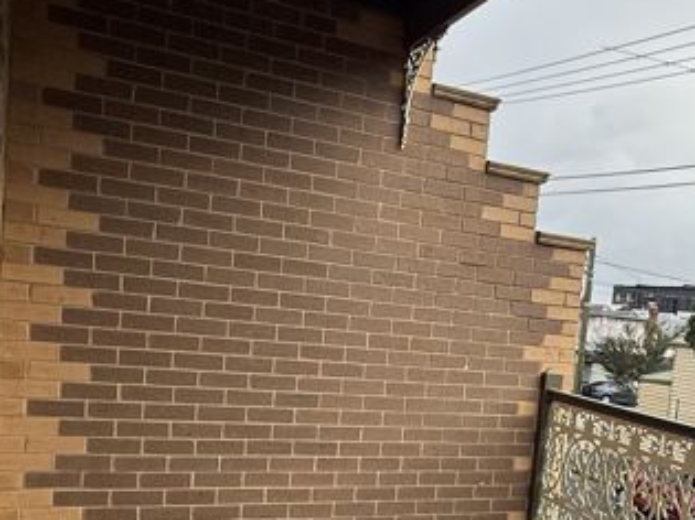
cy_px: 392
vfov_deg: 35.1
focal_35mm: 40
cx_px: 512
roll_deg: -5.5
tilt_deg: -4.8
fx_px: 803
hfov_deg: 45.4
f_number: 2.2
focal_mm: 2.22
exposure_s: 1/1033
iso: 64
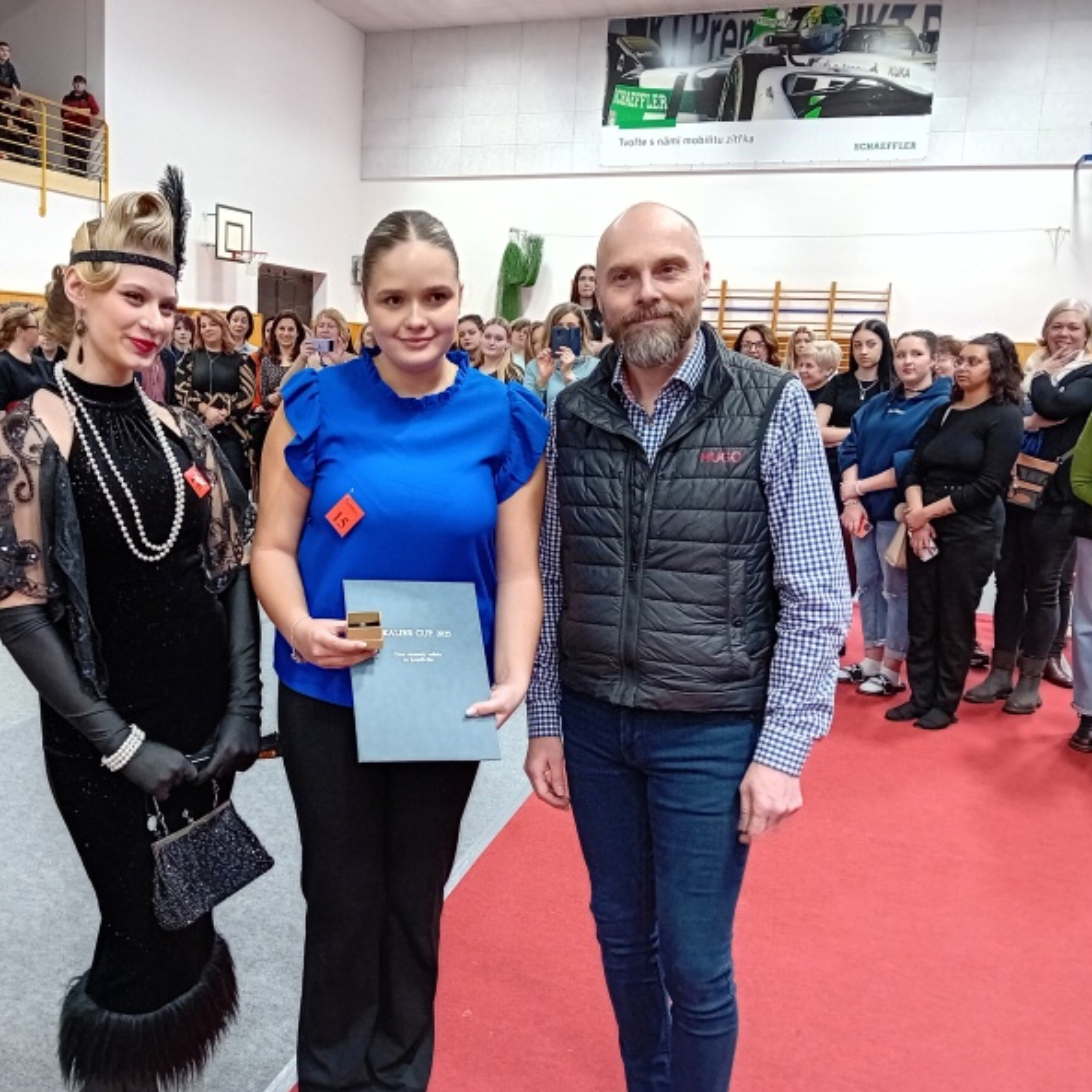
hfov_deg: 51.9
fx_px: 1106
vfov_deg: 52.5
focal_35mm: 31
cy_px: 549
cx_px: 396
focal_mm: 3.98
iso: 500
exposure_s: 1/25
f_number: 1.8
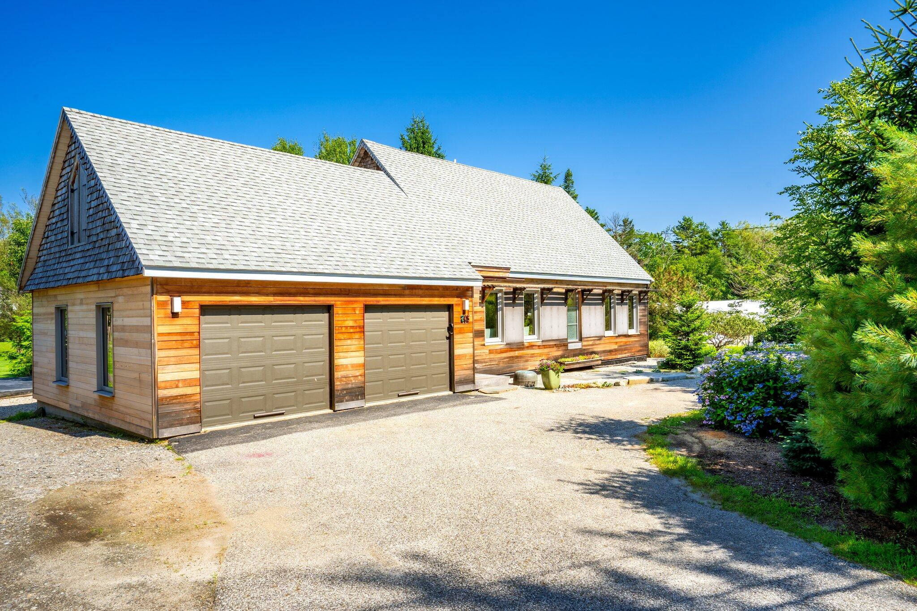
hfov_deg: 73.7
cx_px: 458
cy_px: 306
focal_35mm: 24
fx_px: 611
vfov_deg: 53.1
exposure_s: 1/100
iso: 100
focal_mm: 24
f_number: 13
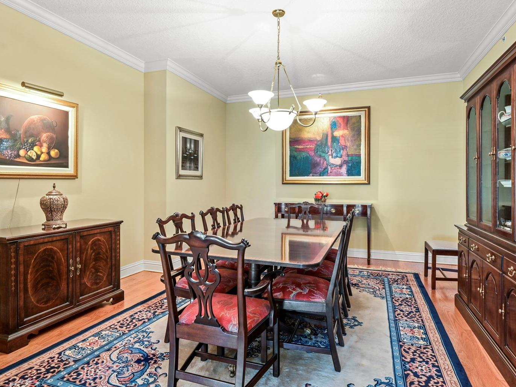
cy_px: 195
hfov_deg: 83.0
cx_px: 259
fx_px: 292
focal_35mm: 20
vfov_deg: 67.1
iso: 400
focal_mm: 17.5
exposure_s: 2
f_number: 8
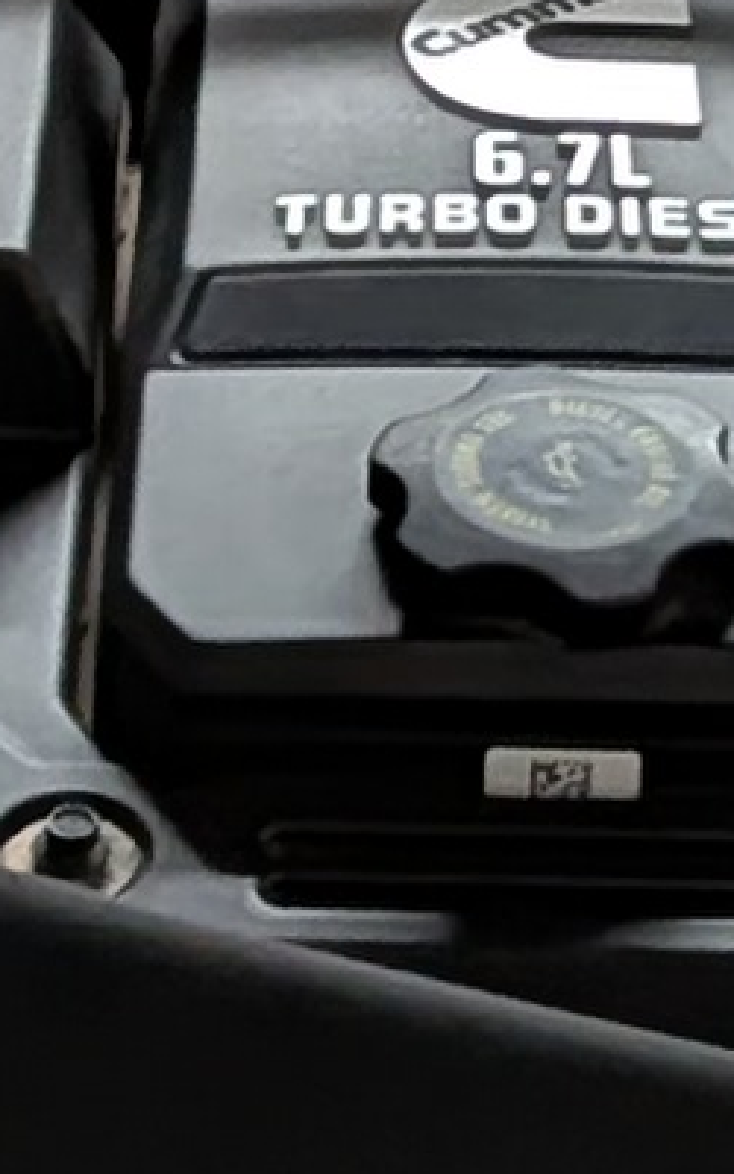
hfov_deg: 10.1
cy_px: -255
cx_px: 314
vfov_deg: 15.5
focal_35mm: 130
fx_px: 4161
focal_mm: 2.02
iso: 128
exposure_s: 1/24
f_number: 1.7
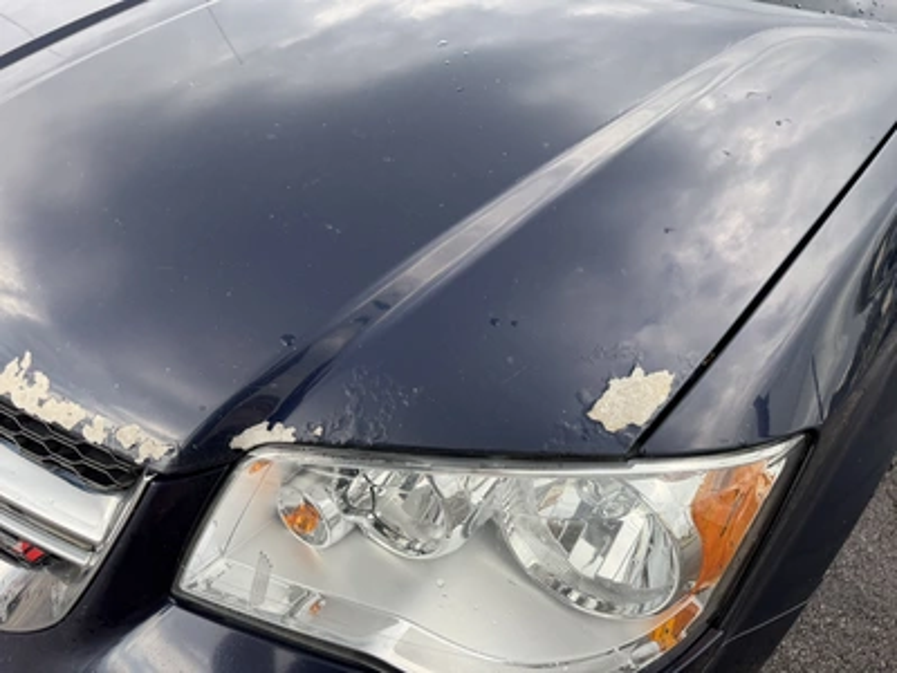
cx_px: 448
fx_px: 622
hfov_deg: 71.6
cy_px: 336
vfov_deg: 56.8
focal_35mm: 24
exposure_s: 1/507
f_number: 1.78
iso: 80
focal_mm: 6.76
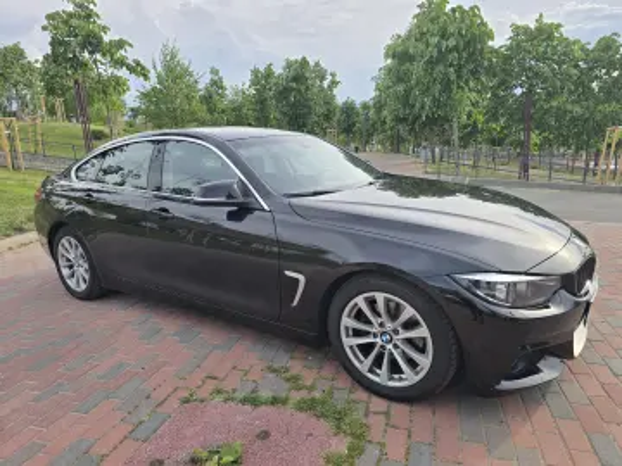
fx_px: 413
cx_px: 311
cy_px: 233
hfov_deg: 73.9
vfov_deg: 58.9
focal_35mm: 23
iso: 12
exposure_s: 1/373
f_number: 1.7
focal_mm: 6.3
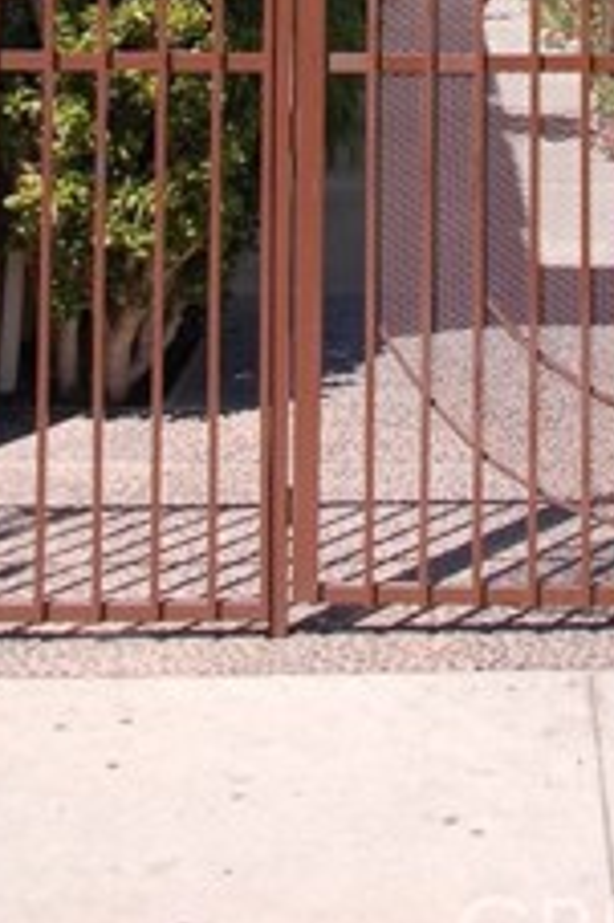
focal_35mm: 93
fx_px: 2383
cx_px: 547
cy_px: -309
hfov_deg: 14.5
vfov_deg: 20.0
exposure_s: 1/250
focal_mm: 22
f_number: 9
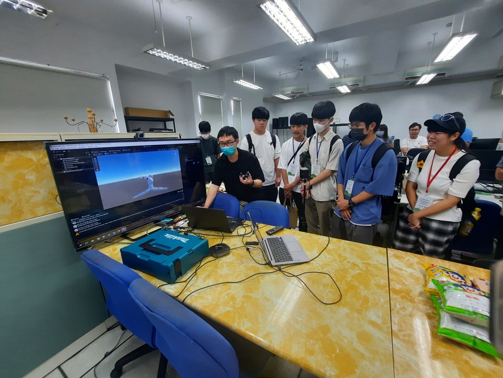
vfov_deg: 89.9
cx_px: 252
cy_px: 189
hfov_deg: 106.2
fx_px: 189
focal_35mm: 13
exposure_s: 1/40
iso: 160
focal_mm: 1.74
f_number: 2.2
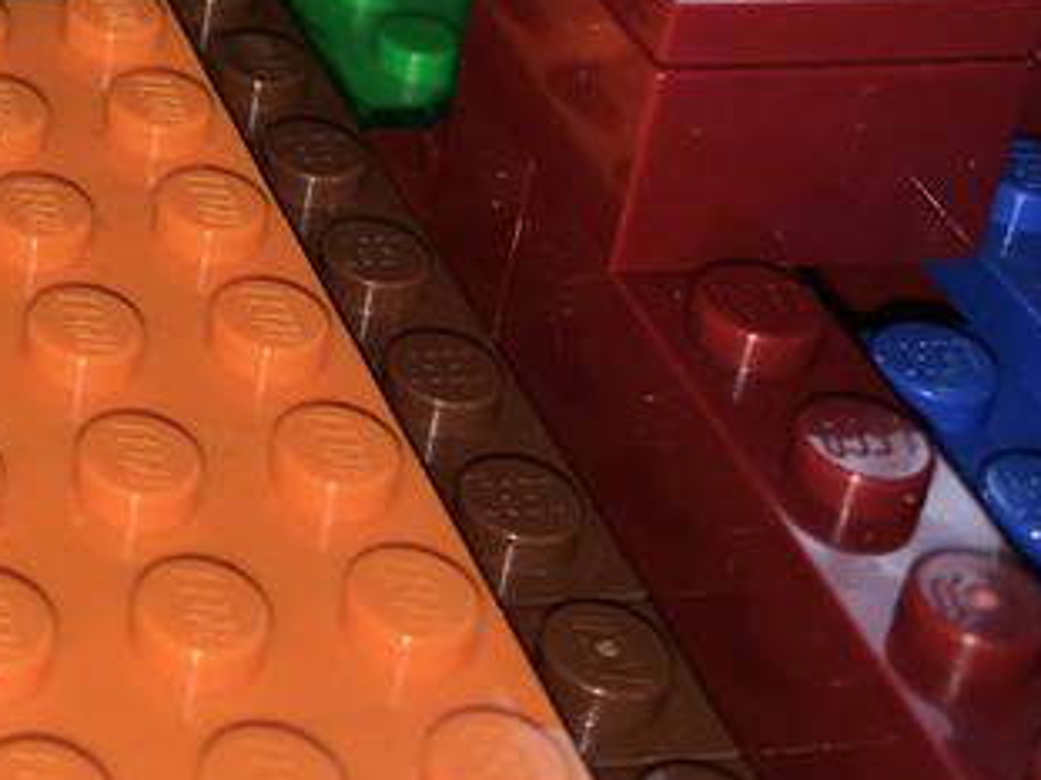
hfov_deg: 20.5
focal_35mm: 84
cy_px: -326
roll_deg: -1.3
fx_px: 2525
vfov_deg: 16.3
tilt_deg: -26.4
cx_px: -438
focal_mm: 4.15
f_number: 2.2
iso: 25
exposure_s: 1/237
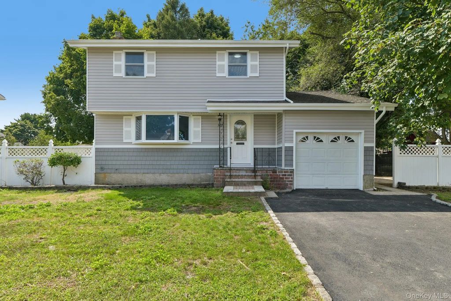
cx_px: 226
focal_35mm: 22
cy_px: 150
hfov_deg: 78.6
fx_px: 276
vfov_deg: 57.2
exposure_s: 1/100
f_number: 9
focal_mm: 22
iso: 100
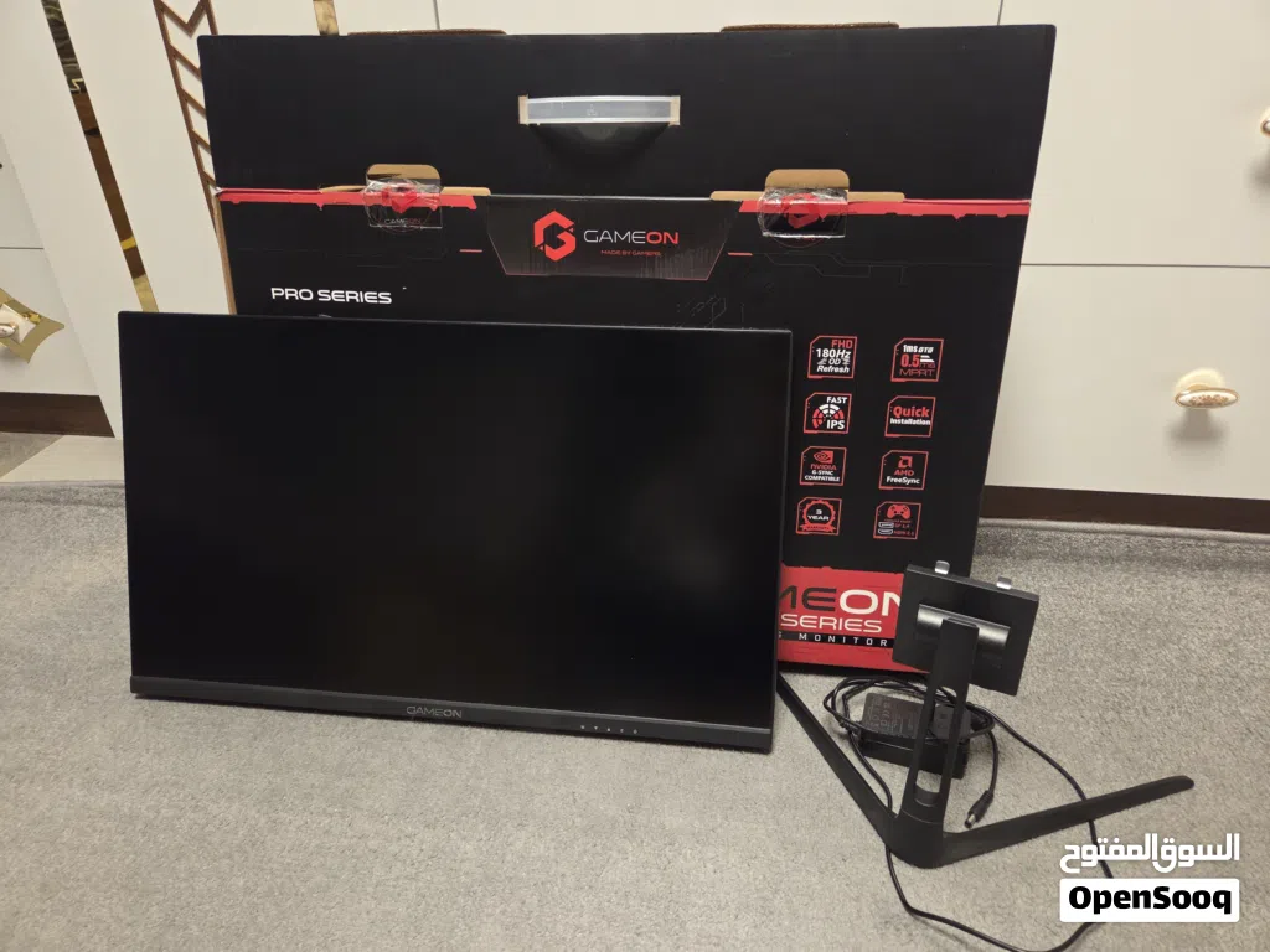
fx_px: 844
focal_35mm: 23
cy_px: 476
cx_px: 635
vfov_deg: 58.9
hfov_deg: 73.9
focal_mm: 5.4
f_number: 1.8
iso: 800
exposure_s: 1/100
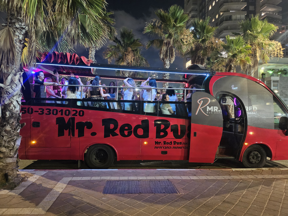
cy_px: 108
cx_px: 144
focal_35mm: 24
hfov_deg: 71.6
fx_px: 200
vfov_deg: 56.8
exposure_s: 1/25
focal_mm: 5
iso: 1250
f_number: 1.8
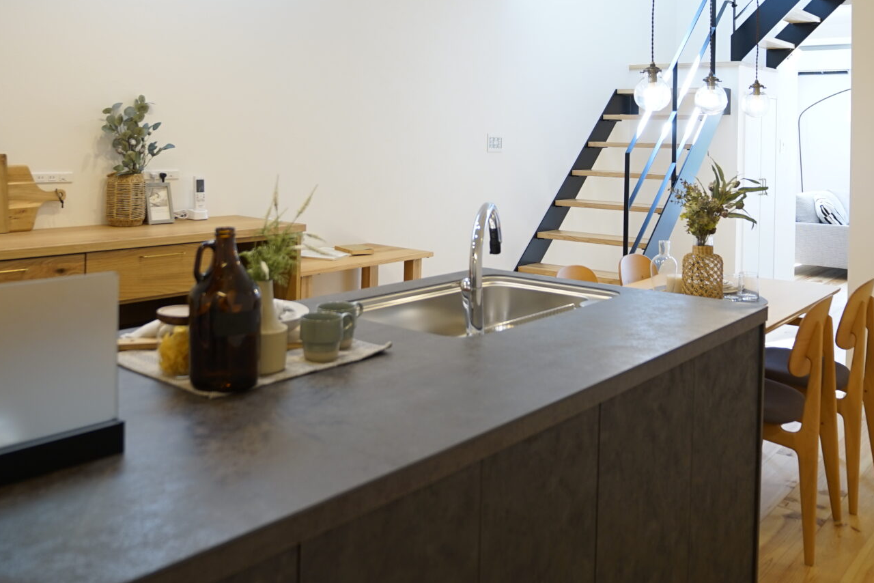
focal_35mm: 34
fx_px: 826
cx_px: 440
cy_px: 120
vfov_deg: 37.6
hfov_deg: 55.8
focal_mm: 17
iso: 200
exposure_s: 1/60
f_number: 2.8
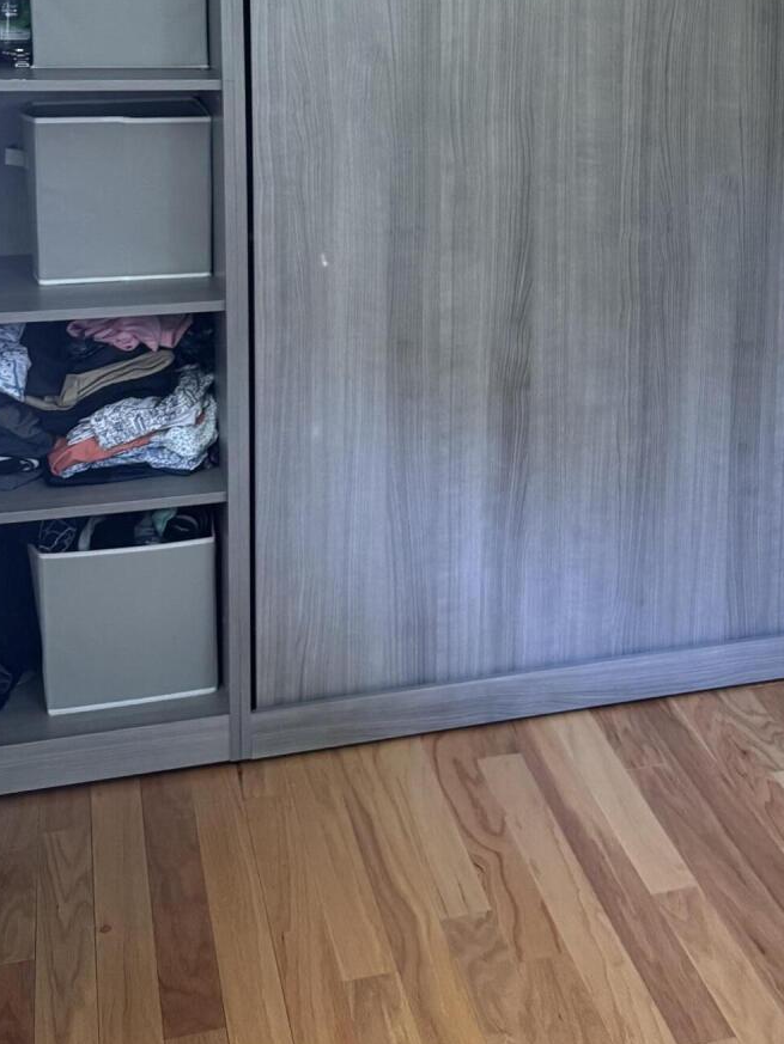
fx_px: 1660
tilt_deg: -9.3
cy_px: 147
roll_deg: -1.1
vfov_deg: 33.5
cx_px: 715
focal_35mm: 55
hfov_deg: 25.7
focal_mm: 6.76
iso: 400
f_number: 1.78
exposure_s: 1/60
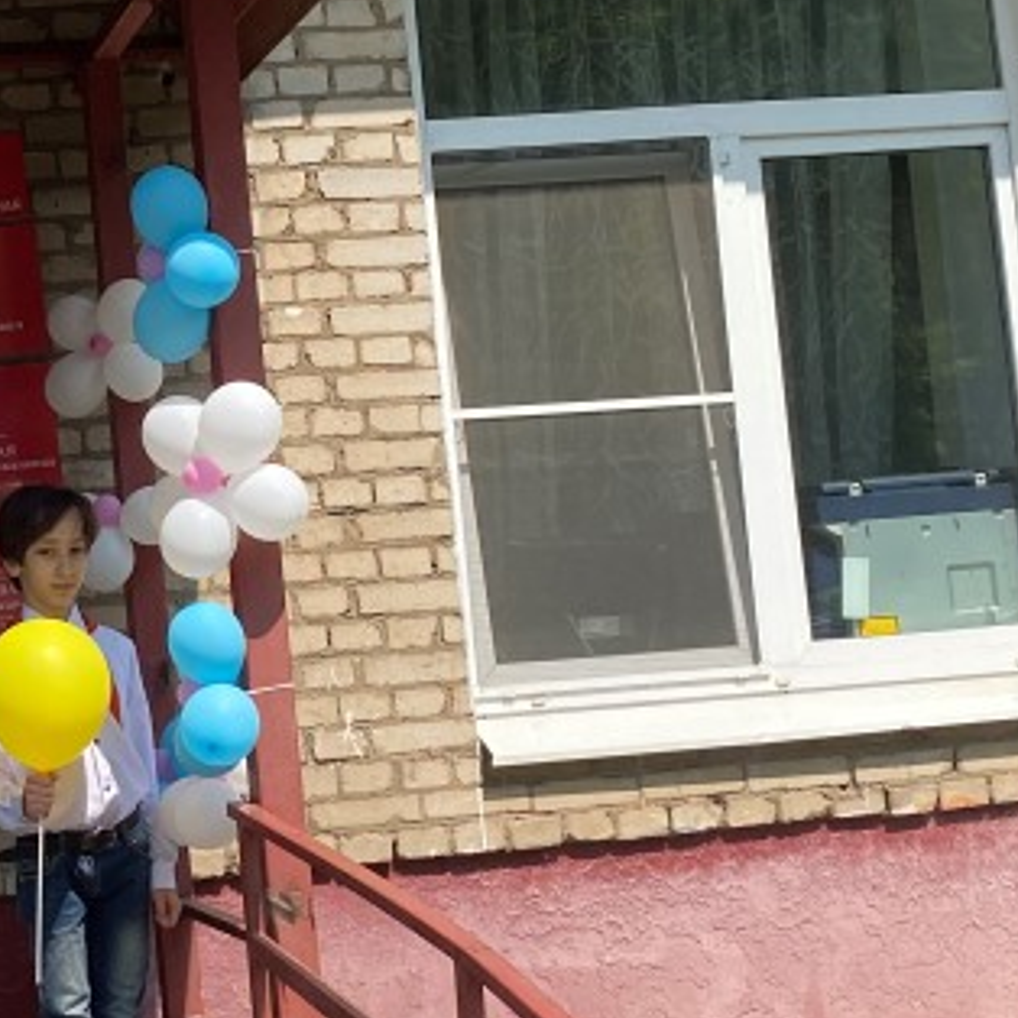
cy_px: 467
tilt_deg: +5.2
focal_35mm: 75
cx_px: 23
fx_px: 2495
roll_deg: +4.9
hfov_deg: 22.3
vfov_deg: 23.1
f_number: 1.8
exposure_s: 1/1653
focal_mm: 4.25
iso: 32
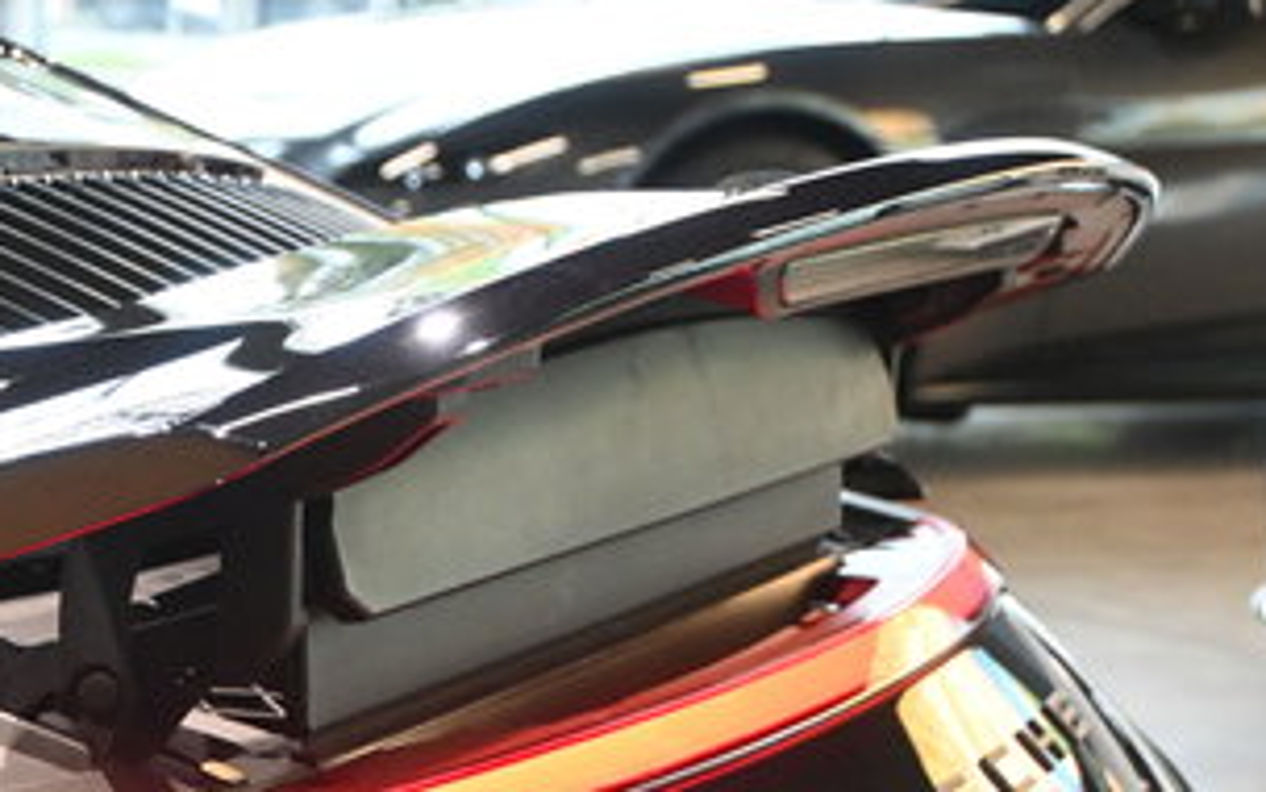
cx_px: -117
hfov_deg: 17.1
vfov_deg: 10.9
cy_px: 992
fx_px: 4069
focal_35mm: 118
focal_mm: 30.5
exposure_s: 1/125
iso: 2800
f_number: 4.8
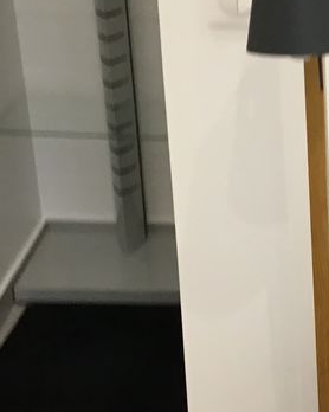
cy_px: 238
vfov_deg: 22.0
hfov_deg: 17.0
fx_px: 1060
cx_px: 368
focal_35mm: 87
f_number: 2.4
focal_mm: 3.3
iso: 125
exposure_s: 1/33
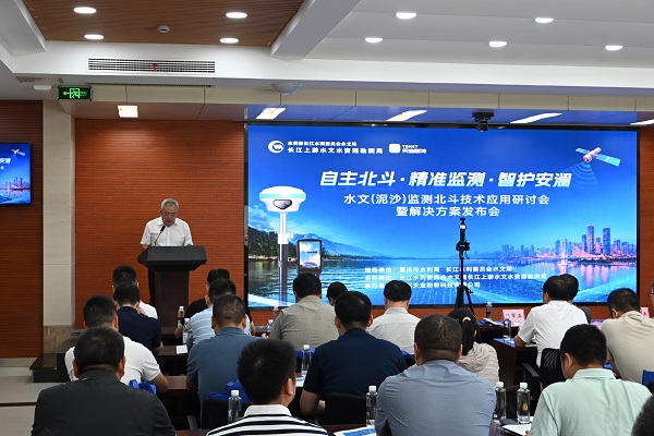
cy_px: 218
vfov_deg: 23.8
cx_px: 327
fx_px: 1035
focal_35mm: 57
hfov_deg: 35.1
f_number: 5.3
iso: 640
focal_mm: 38
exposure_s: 1/60
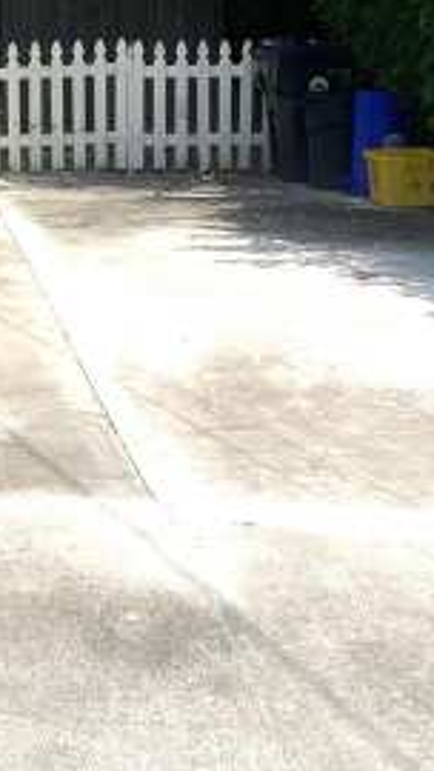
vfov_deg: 25.0
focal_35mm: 84
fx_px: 1717
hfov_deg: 13.9
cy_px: 194
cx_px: -106
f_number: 1.8
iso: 25
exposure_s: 1/2257
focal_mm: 4.25
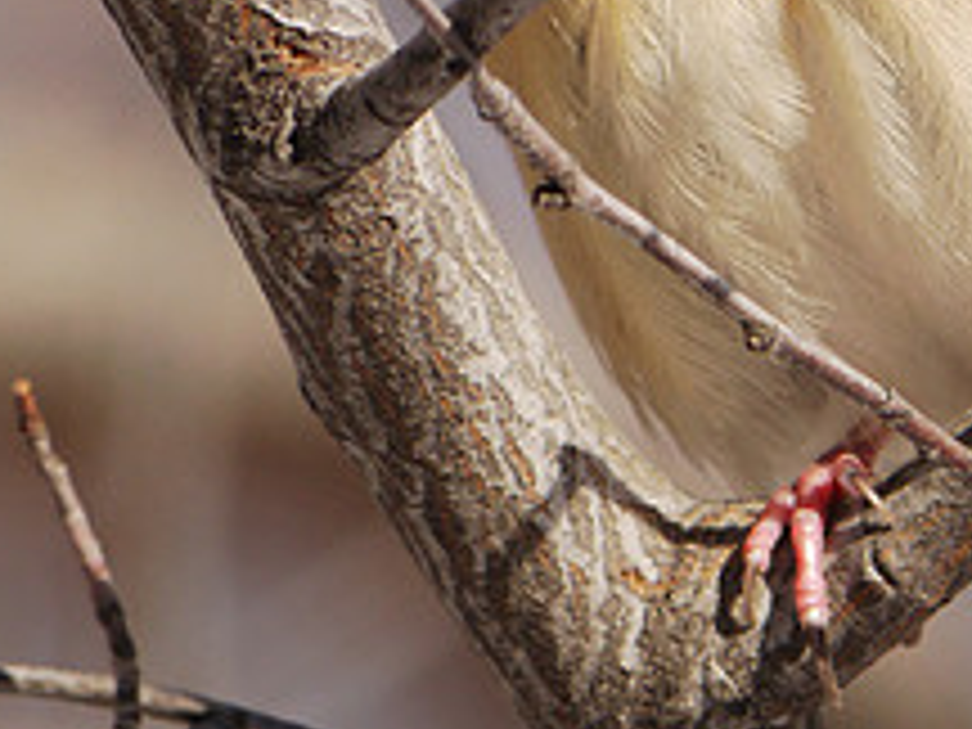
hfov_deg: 1.2
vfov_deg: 0.9
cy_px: -92
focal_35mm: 1611
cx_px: 954
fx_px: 45236
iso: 200
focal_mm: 300
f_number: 8
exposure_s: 1/400
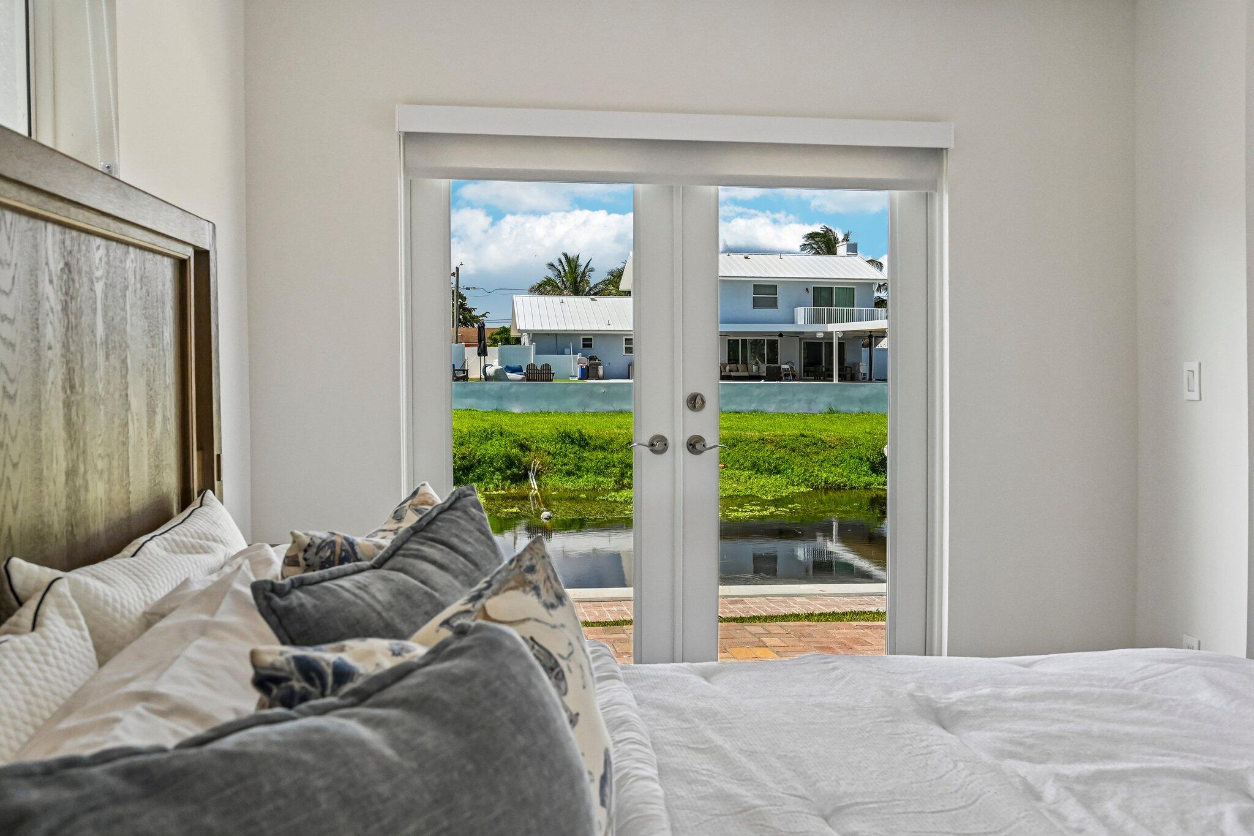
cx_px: 627
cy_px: 418
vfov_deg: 43.6
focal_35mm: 30
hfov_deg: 61.9
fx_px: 1045
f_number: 8
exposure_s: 1/2000
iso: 2500
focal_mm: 30
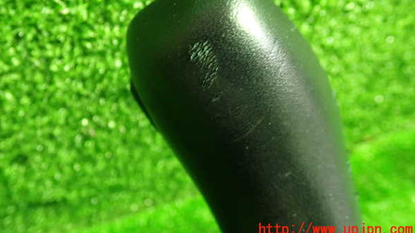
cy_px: 82
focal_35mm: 33
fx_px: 363
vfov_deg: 35.3
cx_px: 207
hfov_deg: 59.5
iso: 800
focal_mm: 5.4
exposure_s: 1/25
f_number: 2.3
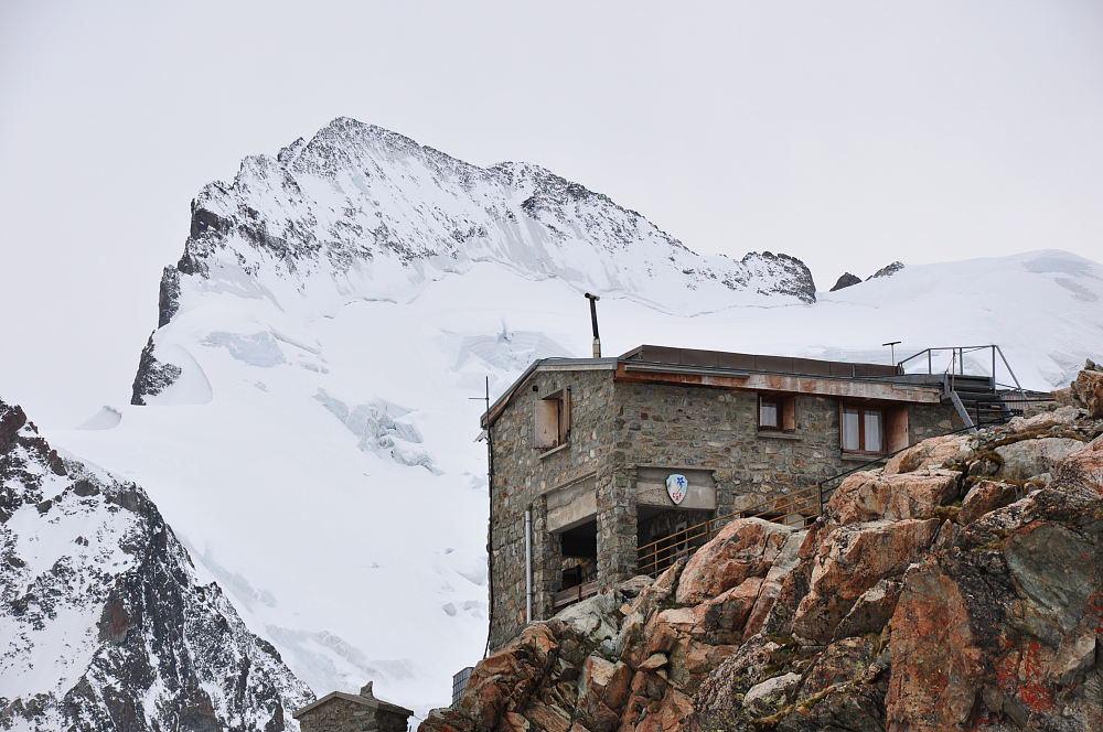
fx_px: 4819
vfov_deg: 8.7
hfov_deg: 13.1
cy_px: 366
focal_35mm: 158
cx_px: 552
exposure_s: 1/160
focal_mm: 105
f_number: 11
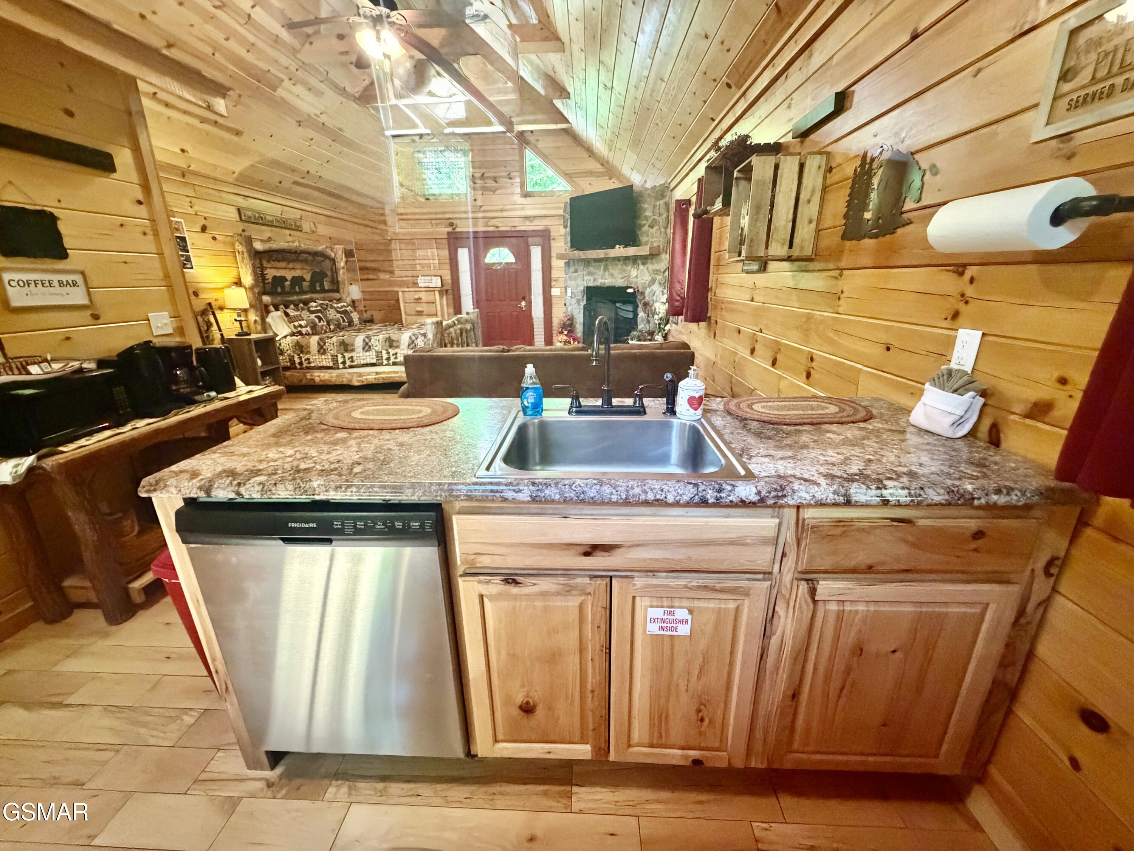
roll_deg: +0.7
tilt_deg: -18.2
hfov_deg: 102.1
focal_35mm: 14
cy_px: 426
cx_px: 567
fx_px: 459
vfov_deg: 85.7
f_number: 2.2
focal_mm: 2.22
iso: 1250
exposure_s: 1/60
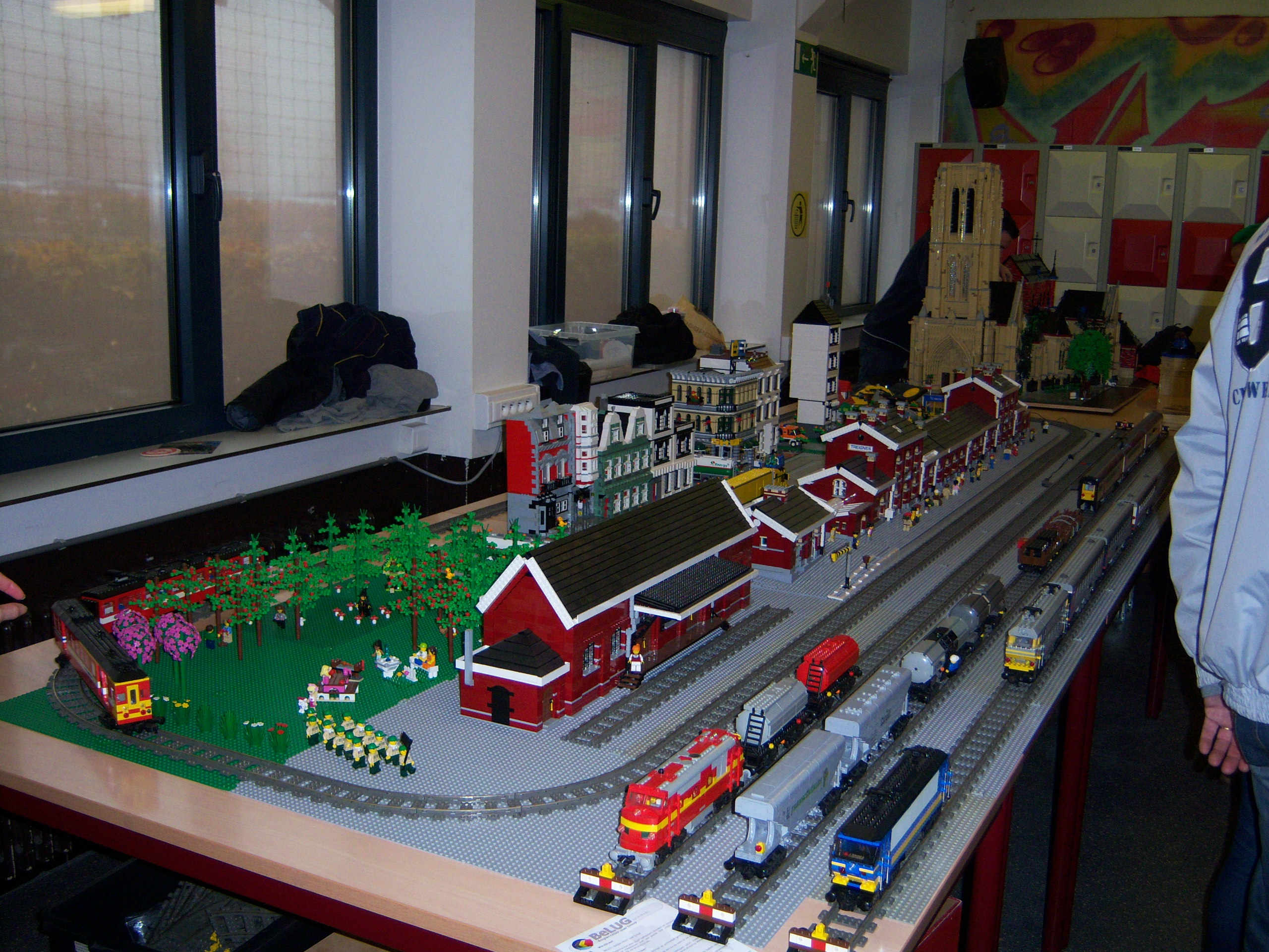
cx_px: 634
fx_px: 1320
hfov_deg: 51.4
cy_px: 476
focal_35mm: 36
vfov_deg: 39.7
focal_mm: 7.5
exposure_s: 1/60
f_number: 2.8
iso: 160
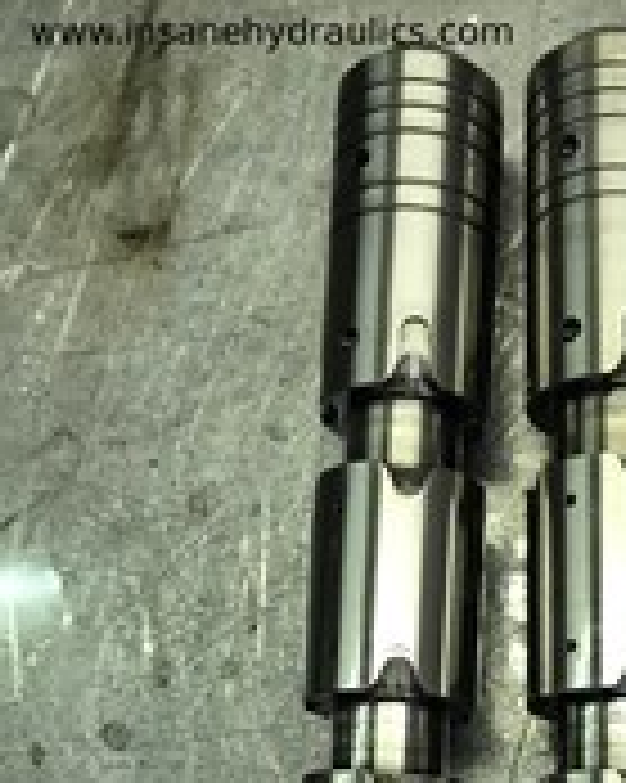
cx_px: 513
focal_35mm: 63
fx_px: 1460
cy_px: 846
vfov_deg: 27.6
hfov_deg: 23.8
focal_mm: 3.99
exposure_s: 1/33
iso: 32
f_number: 1.8
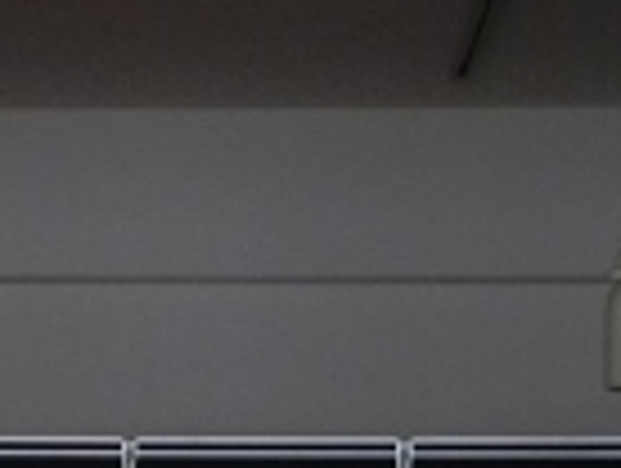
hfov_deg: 9.1
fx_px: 3738
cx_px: -450
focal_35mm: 208
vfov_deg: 6.9
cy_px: 927
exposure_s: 1/13
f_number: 3.2
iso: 400
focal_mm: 9.7
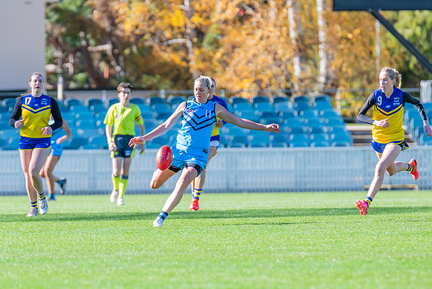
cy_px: 162
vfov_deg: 2.5
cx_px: 187
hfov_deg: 3.7
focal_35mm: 558
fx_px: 6697
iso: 800
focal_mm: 420
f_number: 6.3
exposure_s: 1/1250
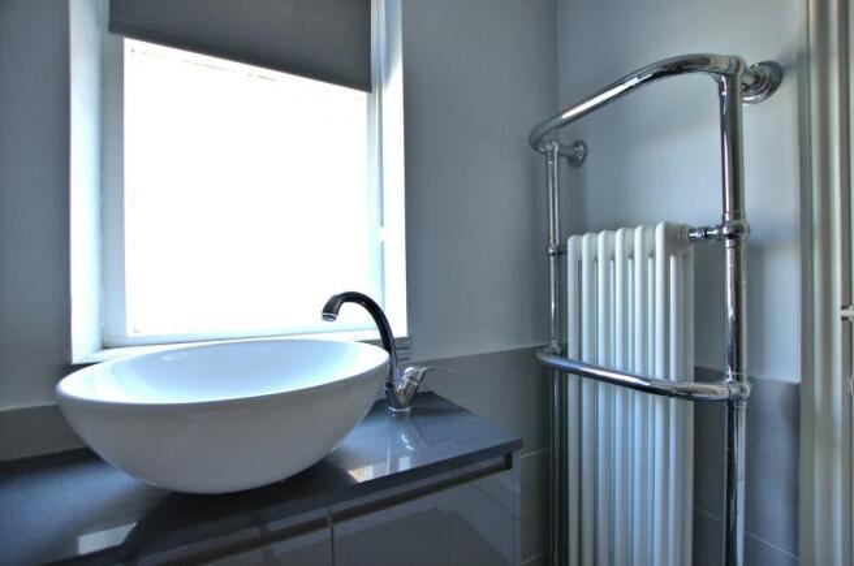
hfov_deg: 100.5
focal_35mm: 15
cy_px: 283
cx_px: 427
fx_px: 355
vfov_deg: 77.1
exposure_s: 1/10
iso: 100
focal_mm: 10
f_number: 3.5
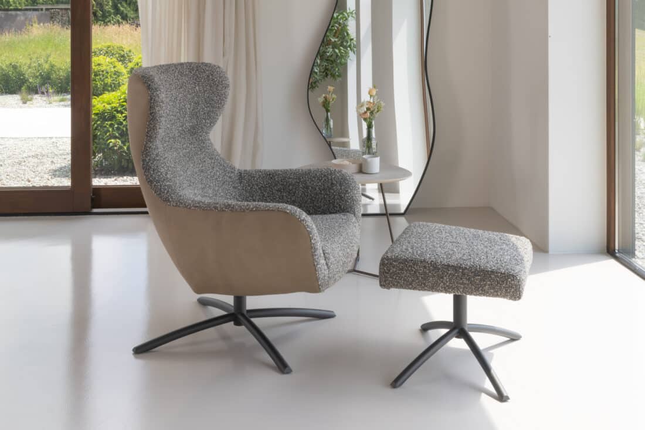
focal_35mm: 48
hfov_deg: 41.1
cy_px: 215
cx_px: 322
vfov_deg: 28.1
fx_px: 860
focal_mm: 48
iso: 200
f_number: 22
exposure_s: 1/13
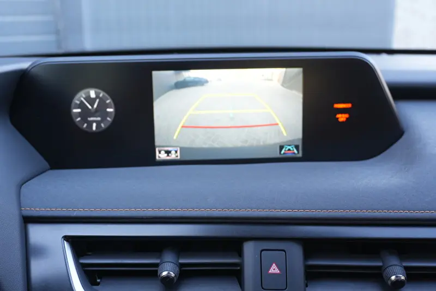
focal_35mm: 42
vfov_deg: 31.9
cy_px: 146
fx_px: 509
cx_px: 218
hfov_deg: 46.4
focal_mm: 28
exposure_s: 1/60
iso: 1000
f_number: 4.5
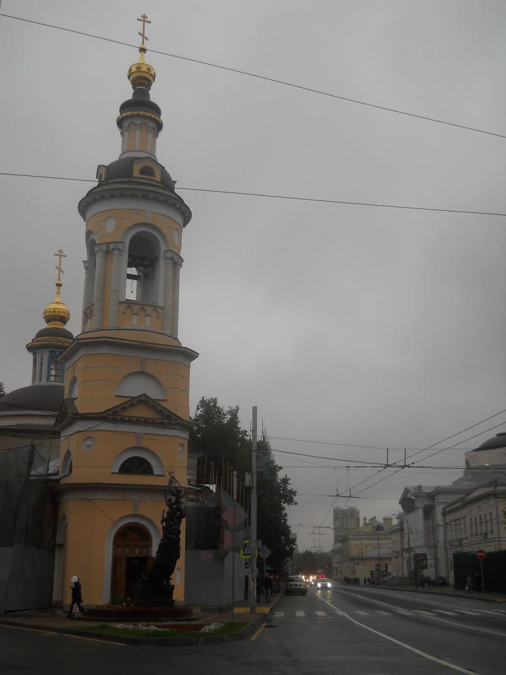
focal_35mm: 41
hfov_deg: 35.1
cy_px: 338
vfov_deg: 45.8
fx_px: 799
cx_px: 253
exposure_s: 1/50
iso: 80
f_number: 3.1
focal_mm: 6.72
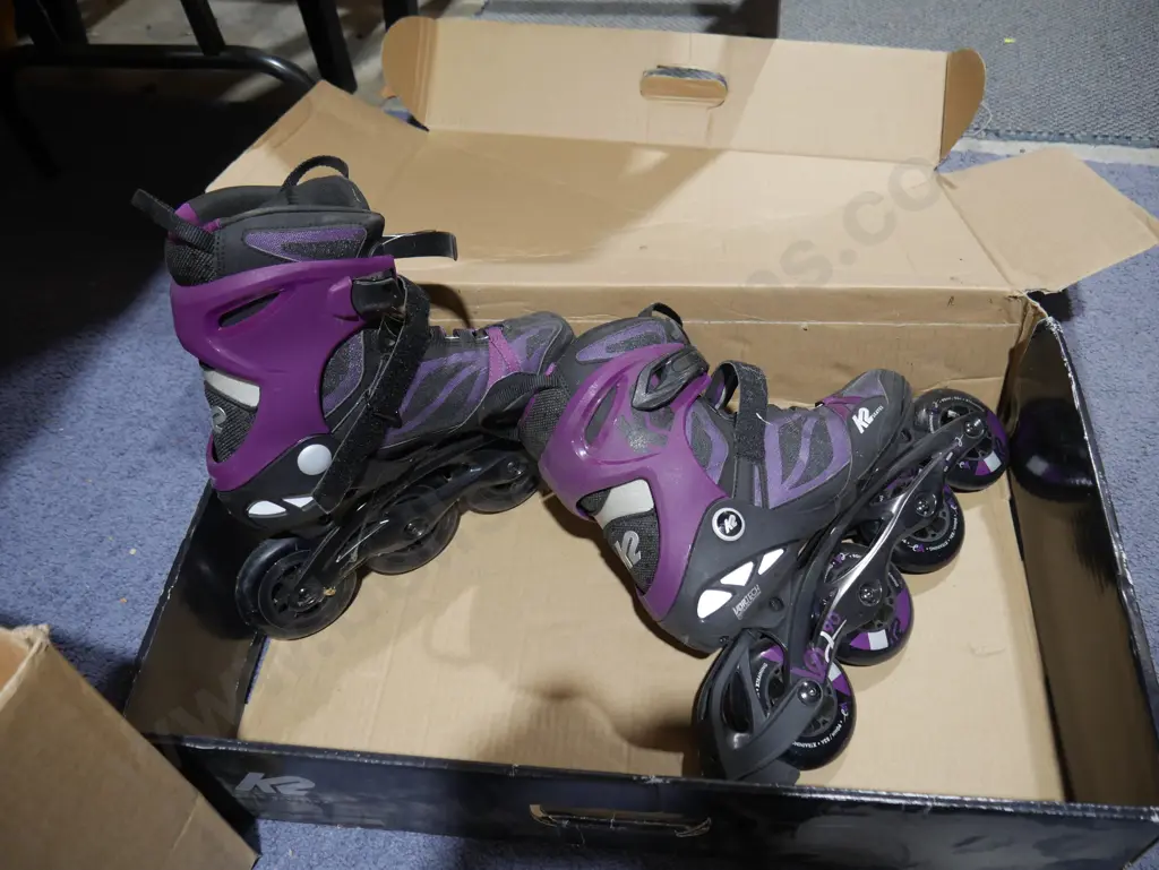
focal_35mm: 28
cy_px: 435
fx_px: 938
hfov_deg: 63.4
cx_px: 580
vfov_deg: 49.8
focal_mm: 14
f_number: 3.5
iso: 400
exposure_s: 1/60
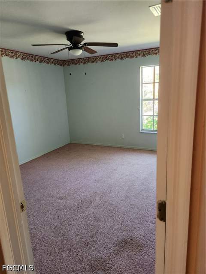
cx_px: 103
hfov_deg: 58.9
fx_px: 182
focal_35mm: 23
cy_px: 137
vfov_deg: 73.9
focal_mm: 5.4
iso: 500
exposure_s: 1/120
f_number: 1.8
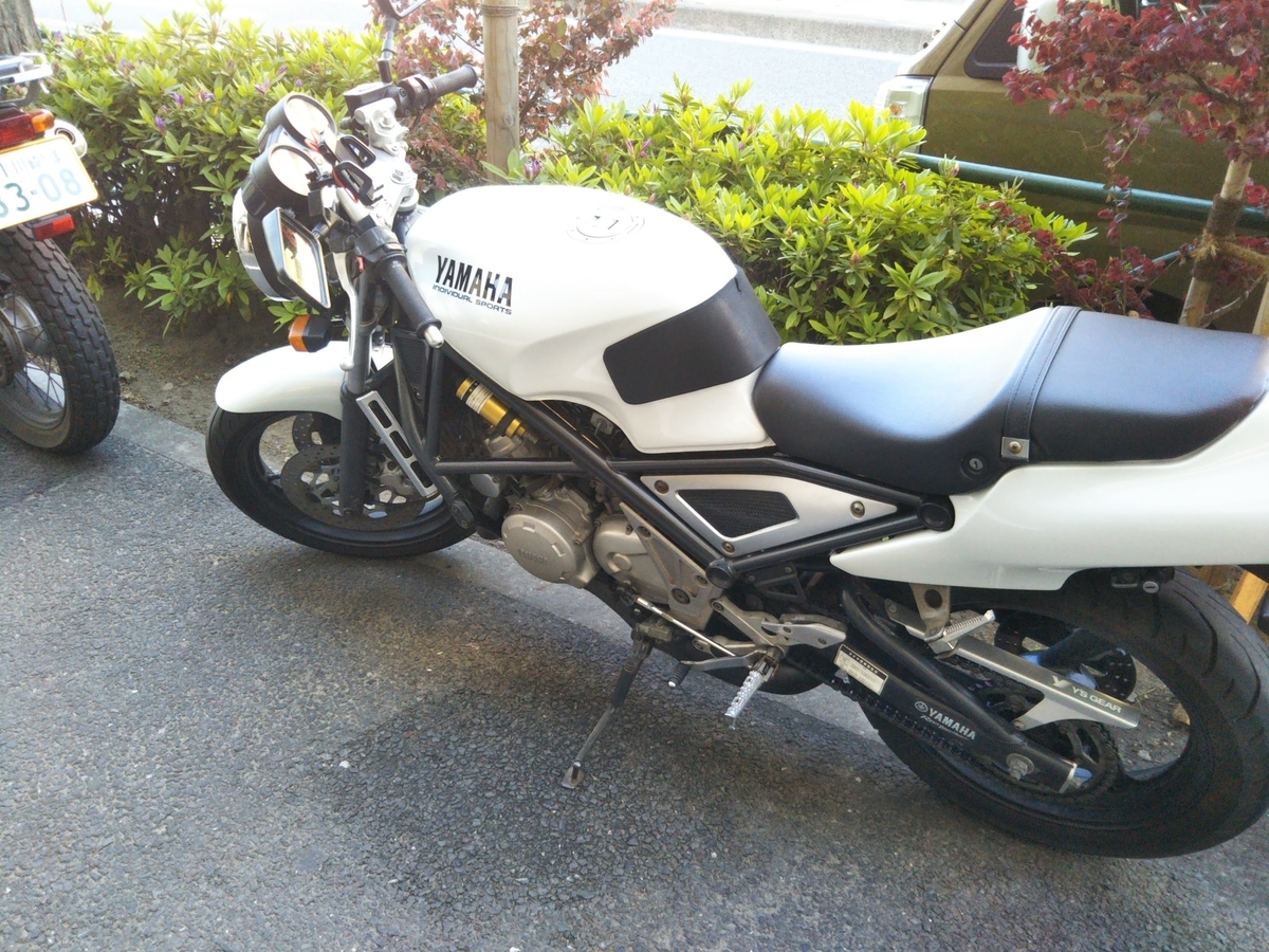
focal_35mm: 30
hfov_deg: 60.0
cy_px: 476
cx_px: 634
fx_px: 1100
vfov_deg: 46.8
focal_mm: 4
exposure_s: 1/93
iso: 105
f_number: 2.2
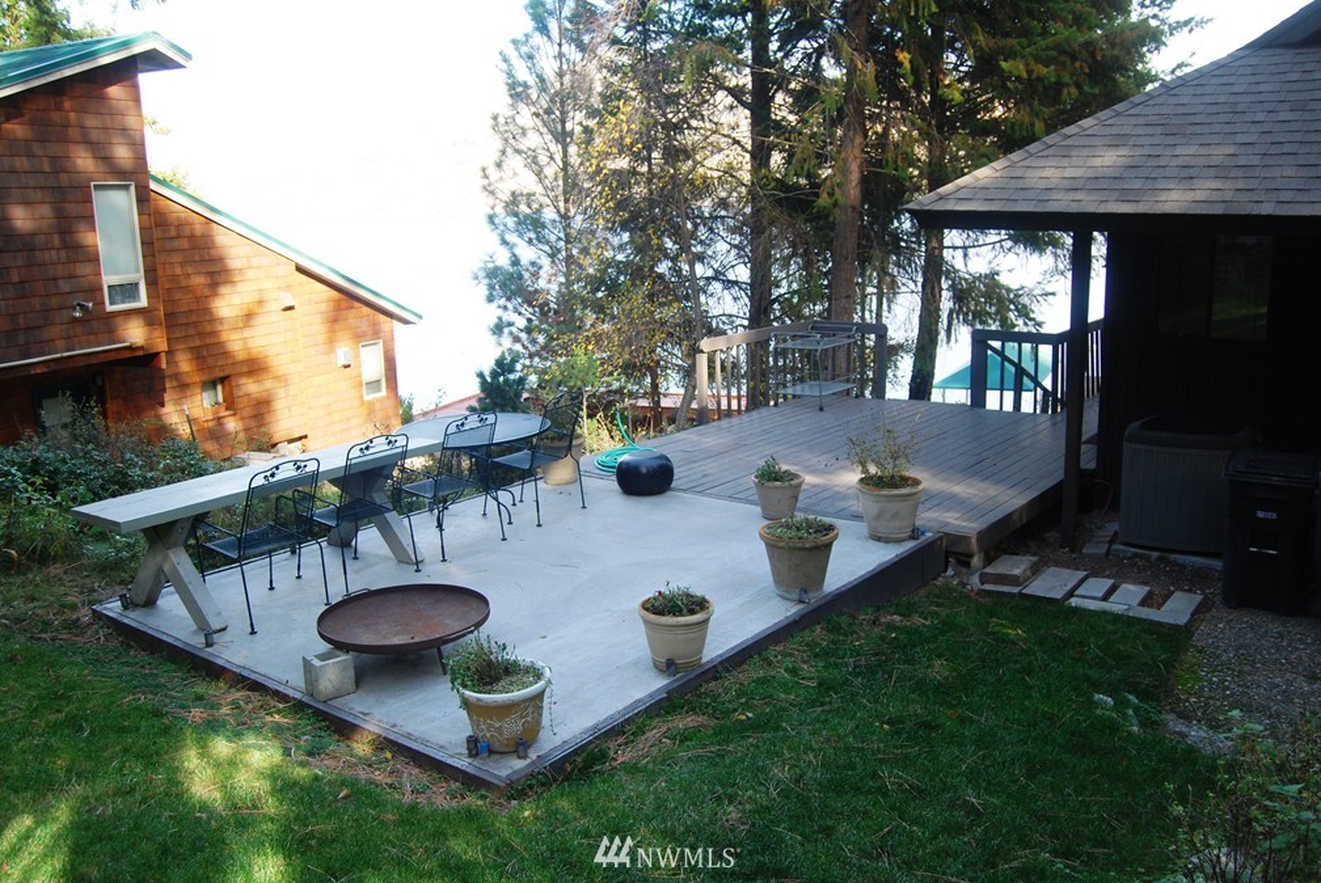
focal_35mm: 29
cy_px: 427
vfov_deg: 45.0
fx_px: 1065
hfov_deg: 63.6
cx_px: 668
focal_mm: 18
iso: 200
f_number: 4
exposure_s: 1/60
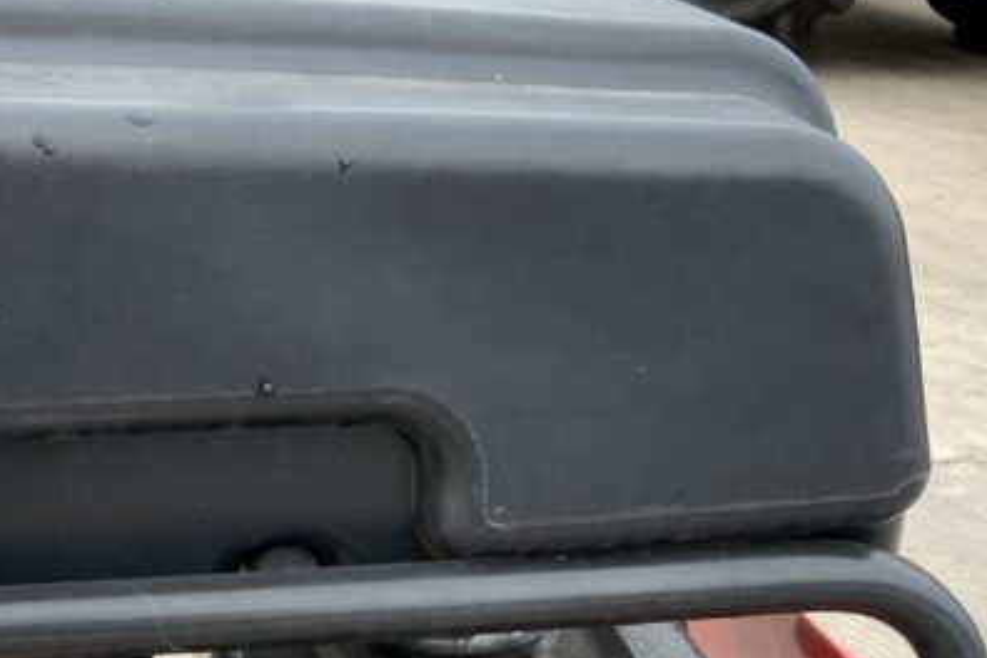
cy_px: 942
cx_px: 312
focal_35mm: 78
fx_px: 2138
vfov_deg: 16.2
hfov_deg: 25.8
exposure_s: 1/122
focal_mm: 3
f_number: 1.8
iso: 25
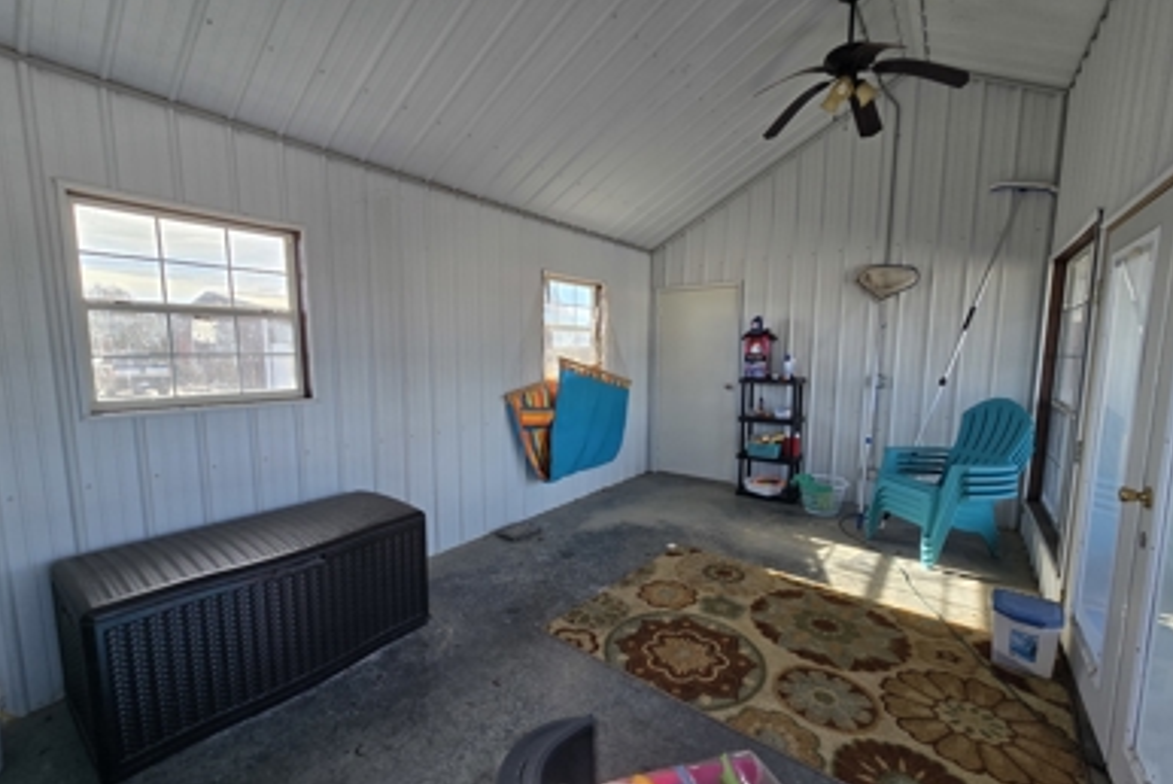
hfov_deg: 104.2
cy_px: 413
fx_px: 456
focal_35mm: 14
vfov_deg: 81.2
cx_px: 574
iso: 50
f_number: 2.2
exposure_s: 1/223
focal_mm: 2.2
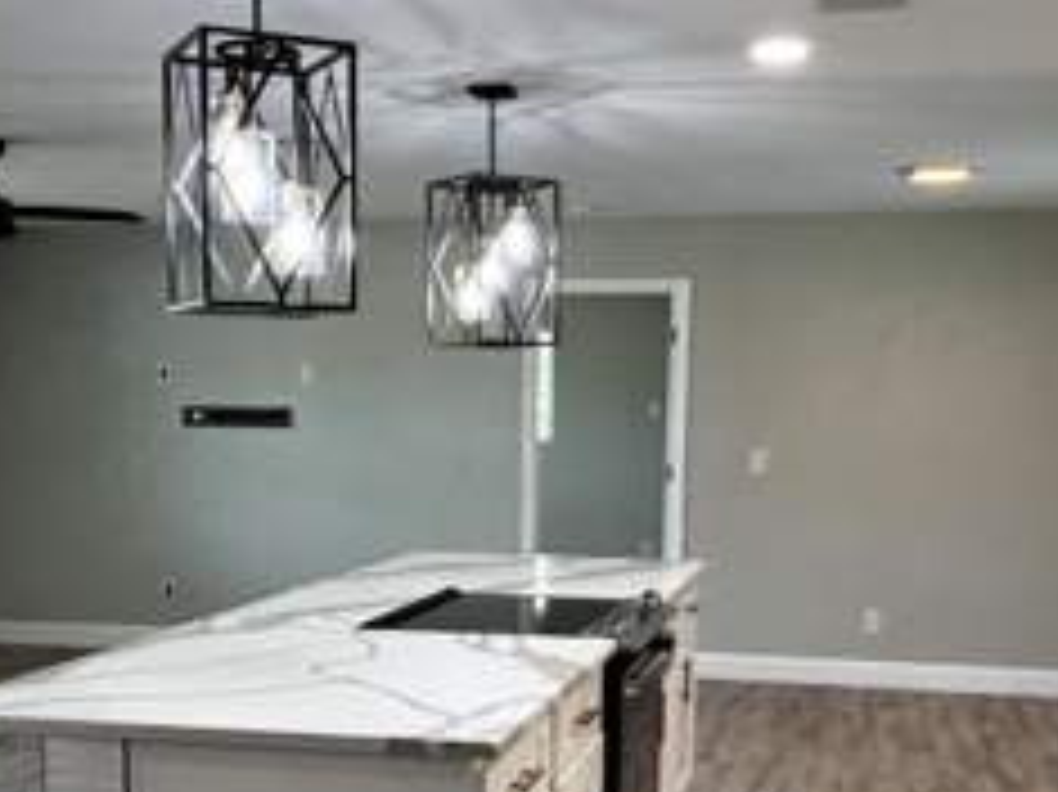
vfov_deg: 29.2
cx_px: 518
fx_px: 1497
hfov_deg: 38.9
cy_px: 587
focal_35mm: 49
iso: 200
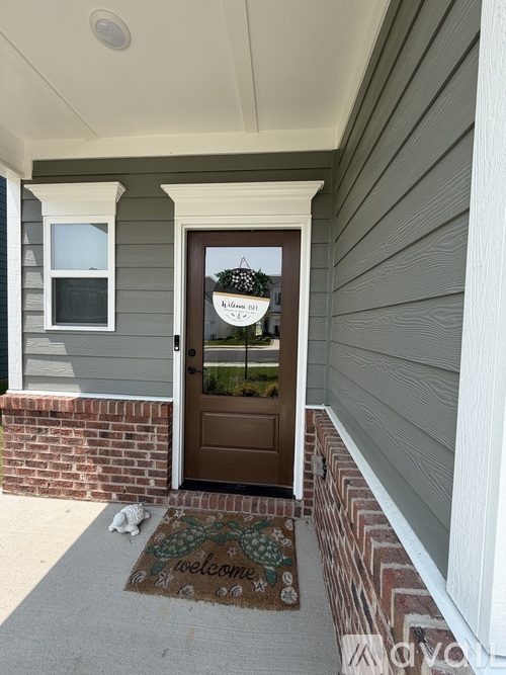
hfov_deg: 85.7
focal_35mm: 14
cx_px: 253
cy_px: 338
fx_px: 273
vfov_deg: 102.1
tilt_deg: -1.8
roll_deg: -1.3
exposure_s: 1/514
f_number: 2.2
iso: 40
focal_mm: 2.22
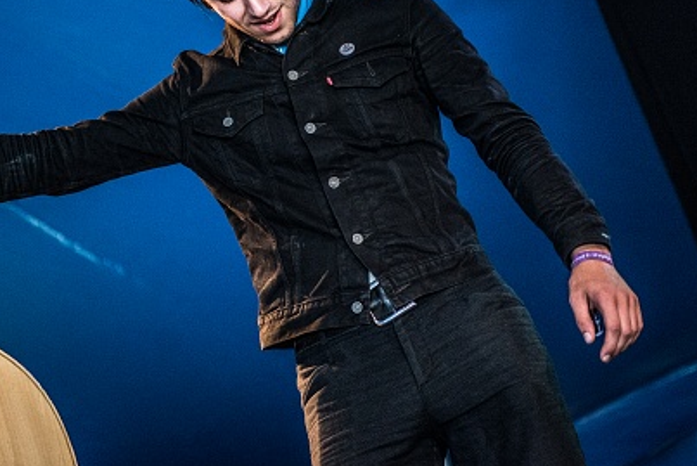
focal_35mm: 125
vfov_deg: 10.9
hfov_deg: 16.4
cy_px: 89
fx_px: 2421
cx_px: 318
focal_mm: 70
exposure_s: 1/125
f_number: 2.8
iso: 800
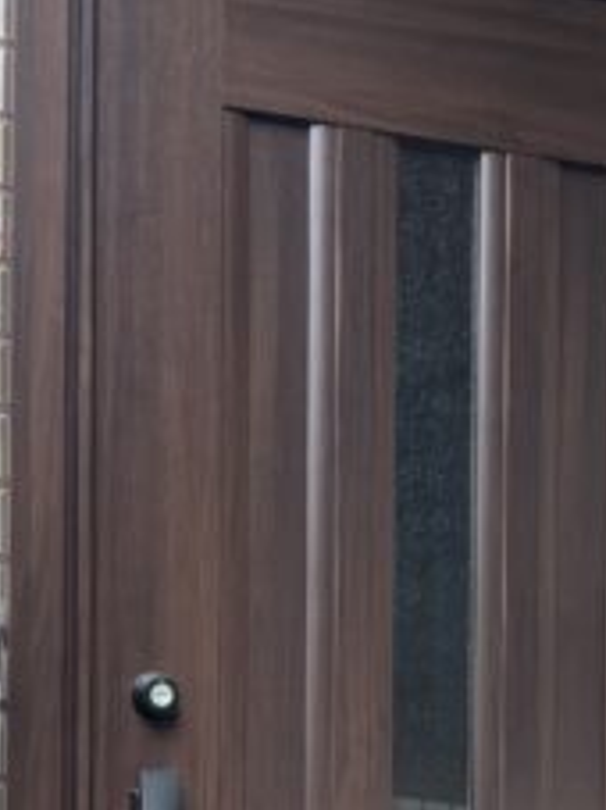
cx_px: 424
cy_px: 717
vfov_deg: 25.6
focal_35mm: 74
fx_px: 1729
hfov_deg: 19.8
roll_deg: +0.0
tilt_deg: +0.3
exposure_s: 1/121
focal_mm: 3.99
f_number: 1.8
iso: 32
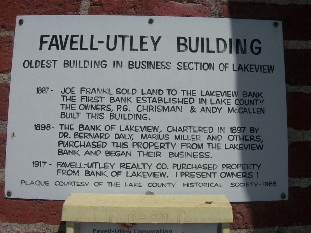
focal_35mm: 38
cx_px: 156
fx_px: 341
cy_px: 116
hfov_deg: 49.0
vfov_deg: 37.7
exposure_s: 1/1825
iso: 50
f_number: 4.8
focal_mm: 7.8
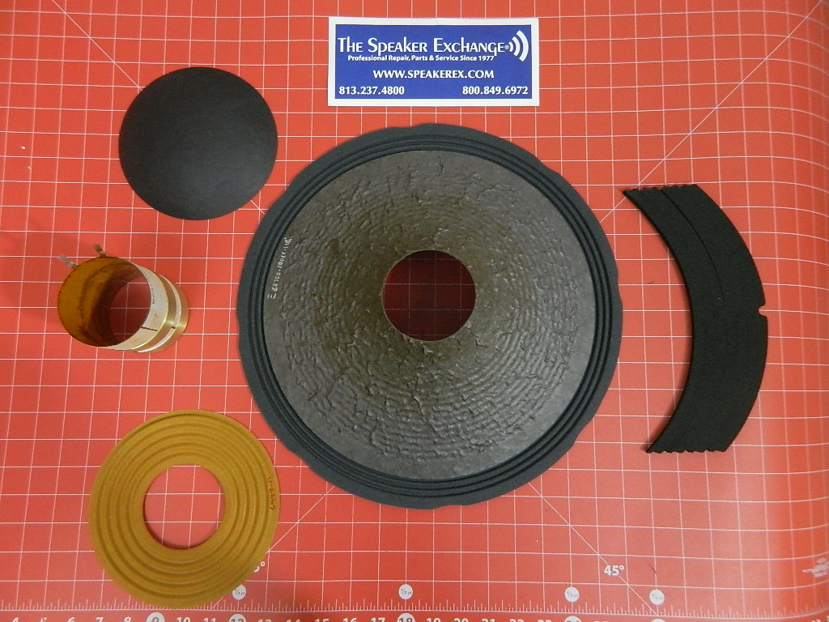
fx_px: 599
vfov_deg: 54.9
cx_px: 414
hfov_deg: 69.4
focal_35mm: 25
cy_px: 311
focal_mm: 4.5
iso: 400
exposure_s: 1/13
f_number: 3.1
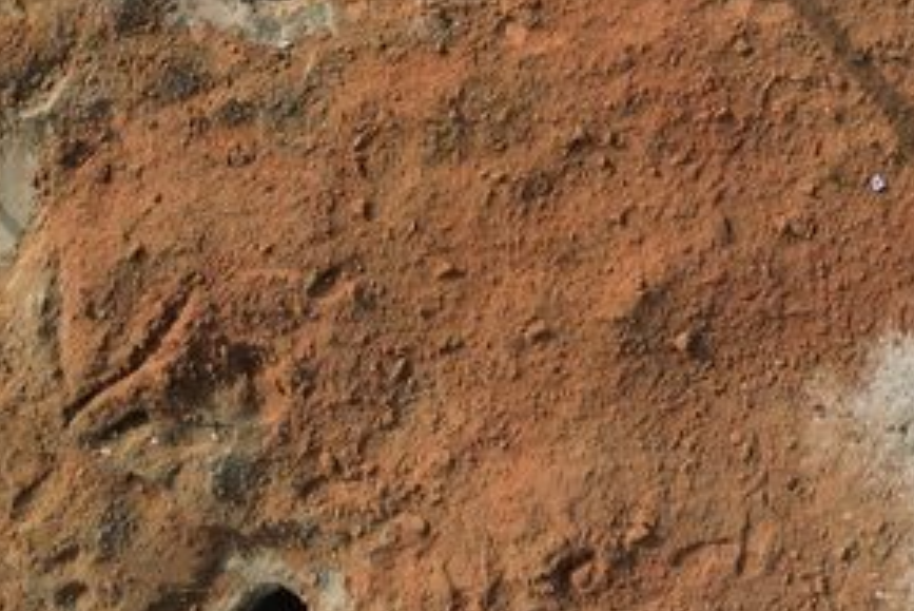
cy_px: -313
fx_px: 2210
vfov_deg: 14.6
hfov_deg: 21.3
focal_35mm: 87
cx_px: 1170
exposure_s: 1/725
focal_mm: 6.72
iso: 100
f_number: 1.7
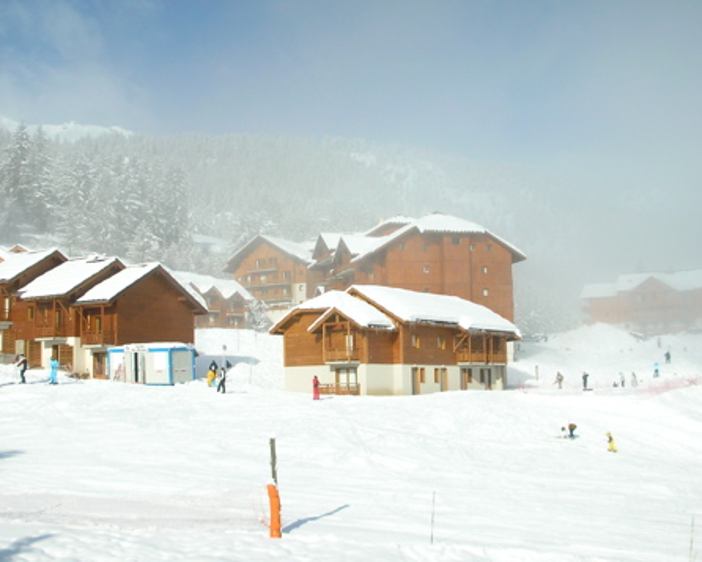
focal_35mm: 49
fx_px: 1018
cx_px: 309
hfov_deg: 38.0
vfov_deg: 30.8
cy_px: 260
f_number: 8.5
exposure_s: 1/250
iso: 50
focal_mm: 5.8
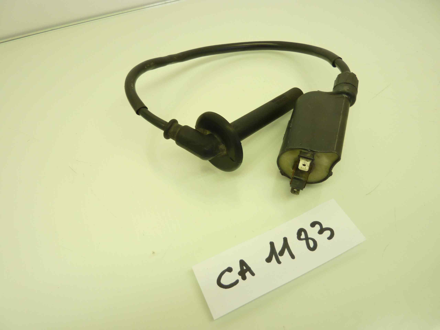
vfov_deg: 54.9
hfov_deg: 69.4
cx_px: 220
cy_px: 165
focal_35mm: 25
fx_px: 318
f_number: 3.3
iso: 80
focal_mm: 4.1
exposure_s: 1/30
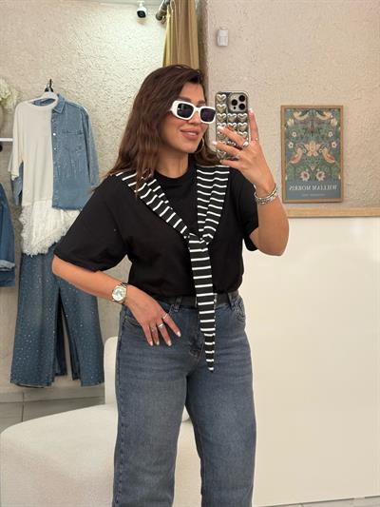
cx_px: 190
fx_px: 702
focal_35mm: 48
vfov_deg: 39.6
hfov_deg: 30.3
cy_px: 254
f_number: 1.78
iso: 80
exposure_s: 1/121
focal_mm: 6.76
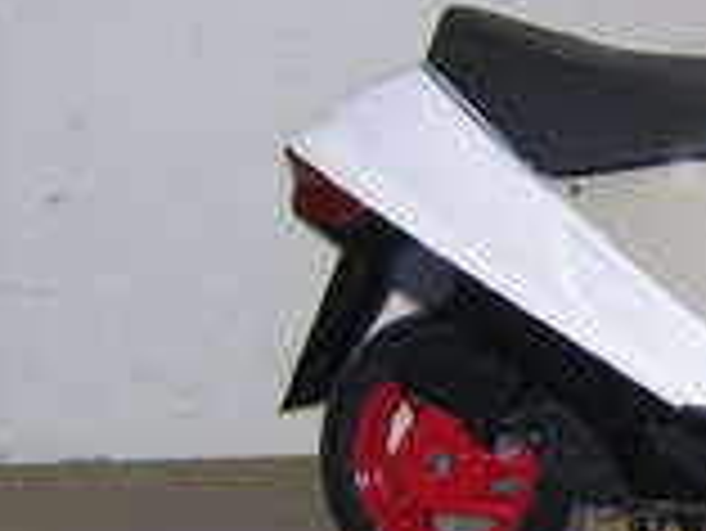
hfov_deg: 19.4
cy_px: 338
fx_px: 1919
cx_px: 886
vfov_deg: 15.7
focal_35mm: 94
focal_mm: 6
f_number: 2.7
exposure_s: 1/60
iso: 125
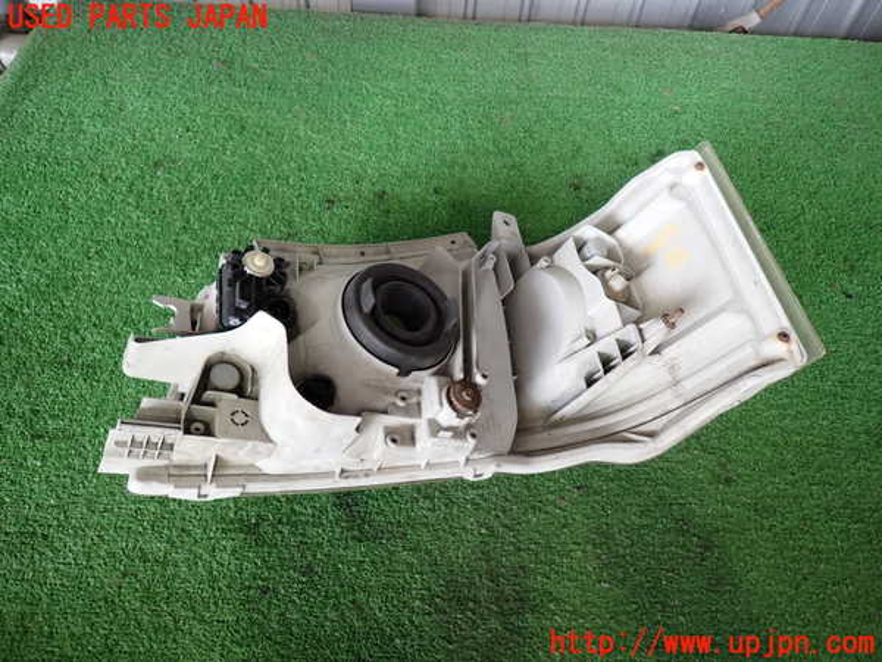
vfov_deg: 54.9
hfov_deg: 69.4
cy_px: 331
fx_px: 637
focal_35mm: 25
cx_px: 441
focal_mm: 4.5
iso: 125
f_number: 2
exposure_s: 1/60
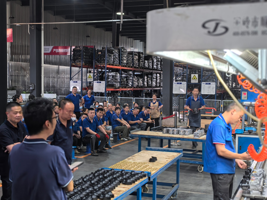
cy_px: 100
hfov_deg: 35.5
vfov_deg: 27.0
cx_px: 134
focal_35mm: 54
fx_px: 417
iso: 250
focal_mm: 5.75
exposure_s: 1/100
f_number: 2
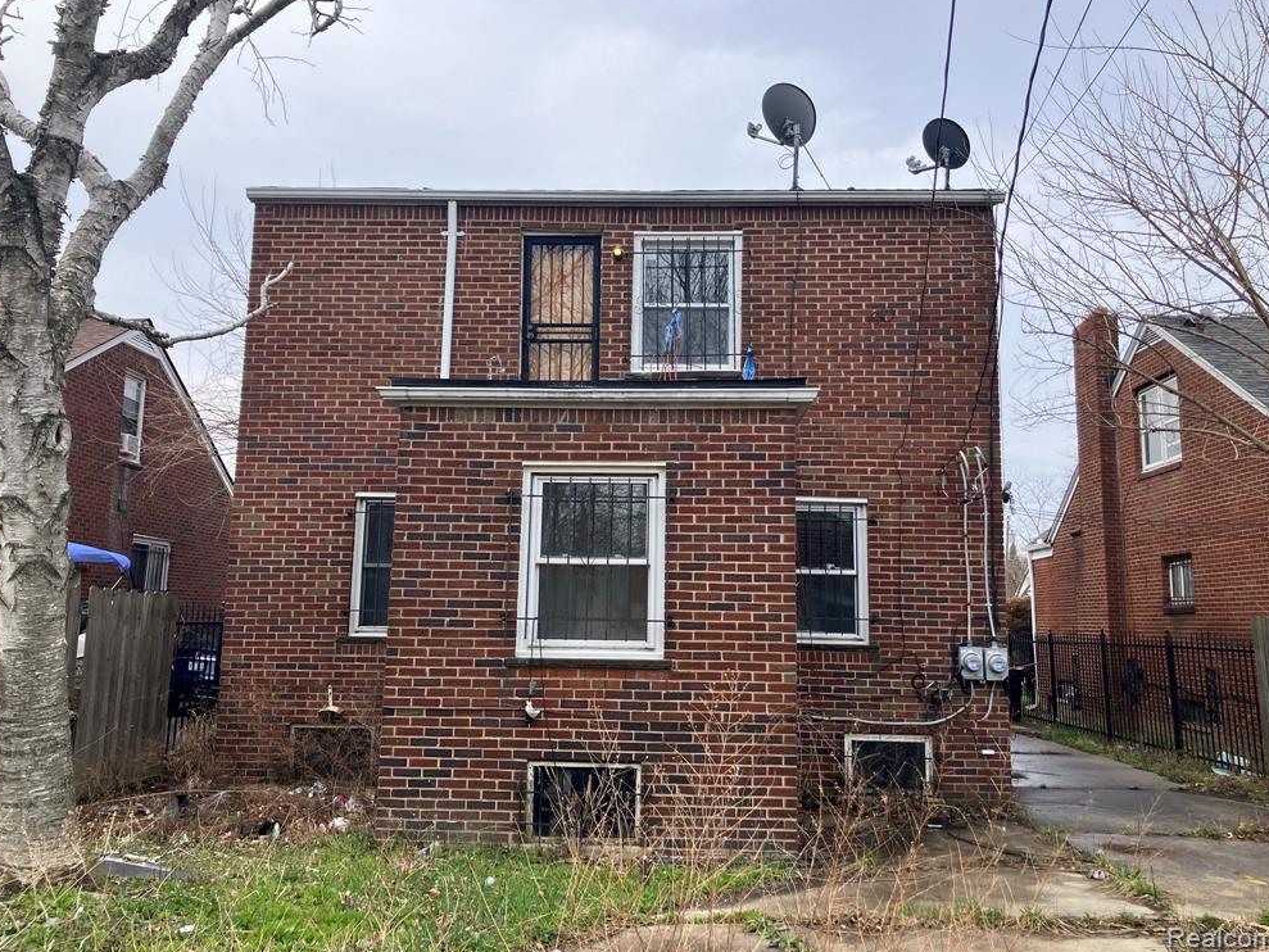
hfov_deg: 61.7
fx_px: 1063
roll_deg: -1.5
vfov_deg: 48.2
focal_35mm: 29
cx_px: 640
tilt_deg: +8.8
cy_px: 466
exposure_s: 1/1350
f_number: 1.8
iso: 32
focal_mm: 3.99
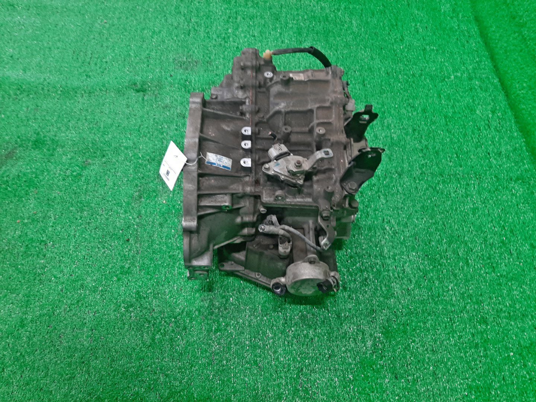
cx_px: 268
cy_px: 201
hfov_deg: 67.3
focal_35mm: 26
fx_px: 403
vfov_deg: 53.1
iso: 93
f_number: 1.7
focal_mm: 3.93
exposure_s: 1/50
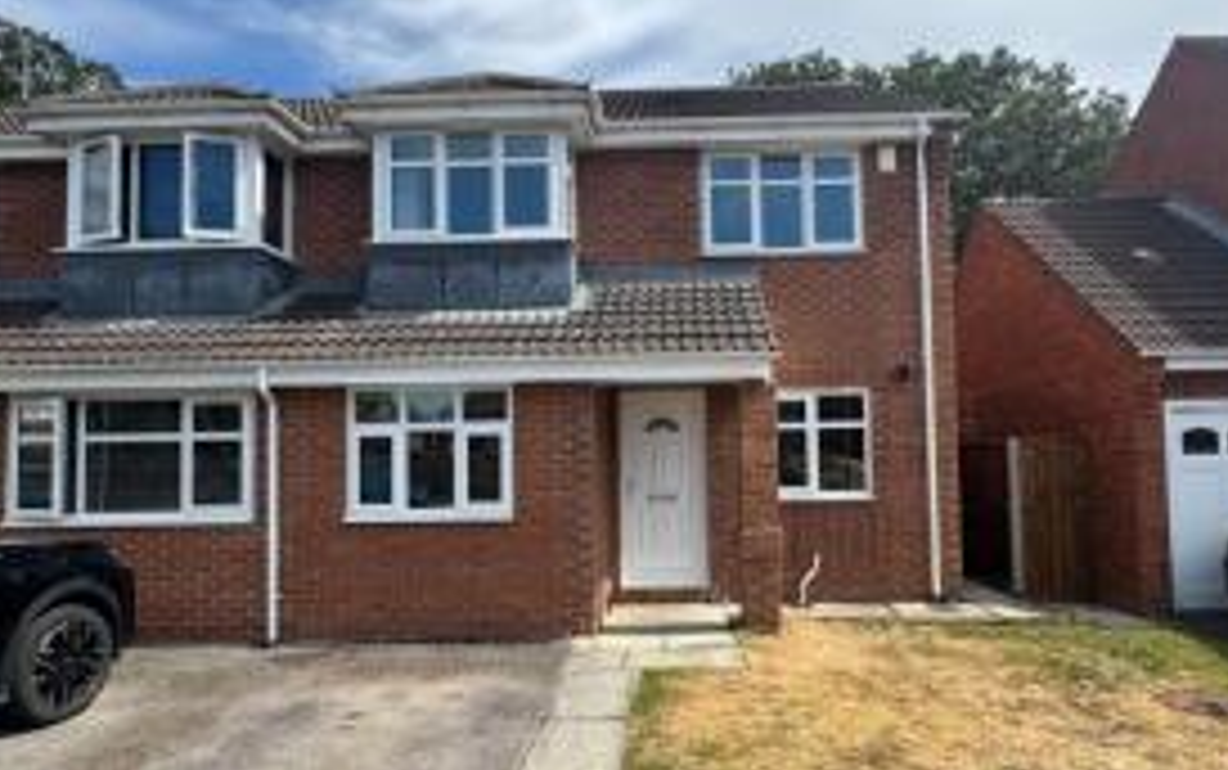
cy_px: 417
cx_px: 659
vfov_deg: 53.0
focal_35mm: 23
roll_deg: +1.1
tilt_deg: +3.3
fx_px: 770
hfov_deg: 77.0
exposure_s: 1/993
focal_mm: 2.22
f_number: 2.2
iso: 50
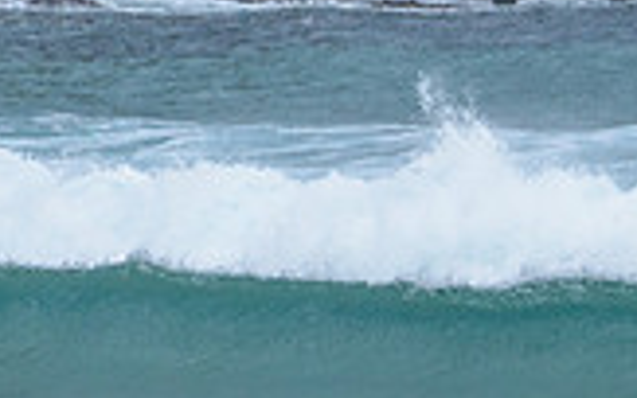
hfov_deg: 0.9
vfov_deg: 0.6
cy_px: 204
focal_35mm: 2222
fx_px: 38588
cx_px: 1060
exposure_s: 1/2000
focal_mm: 500
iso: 400
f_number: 5.6
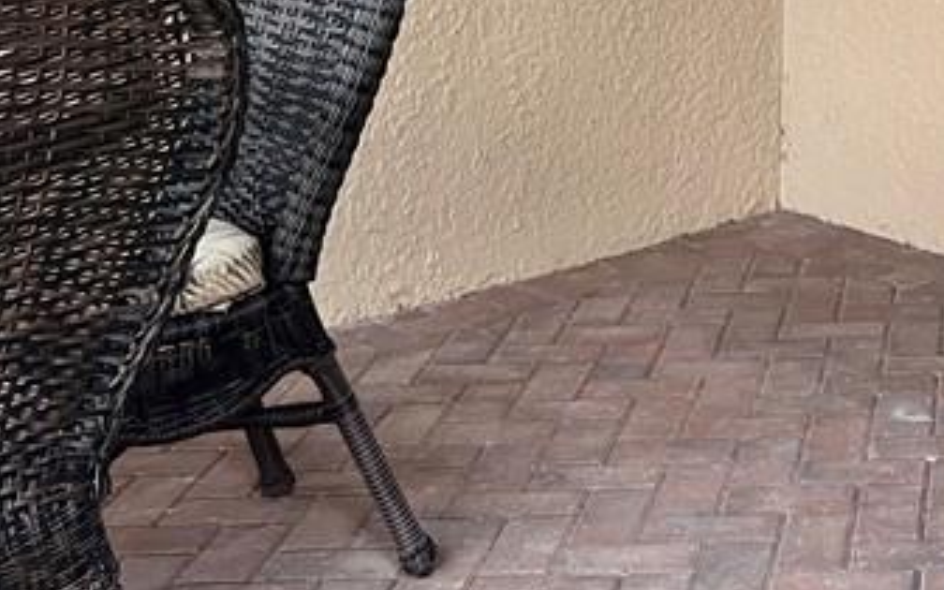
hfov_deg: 23.0
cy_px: -326
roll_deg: -0.5
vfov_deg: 14.4
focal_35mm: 84
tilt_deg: -1.1
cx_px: 1070
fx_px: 2161
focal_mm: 5.7
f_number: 1.5
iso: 160
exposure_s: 1/60
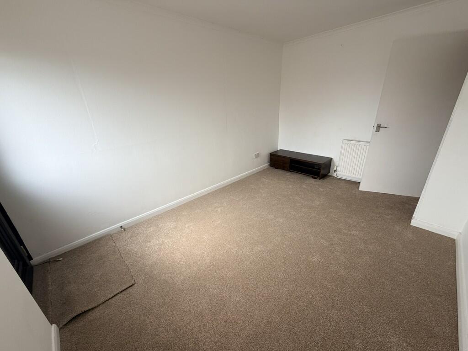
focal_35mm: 14
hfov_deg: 102.1
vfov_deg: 85.7
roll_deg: +2.9
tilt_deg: -21.5
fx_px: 189
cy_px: 176
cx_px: 234
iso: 64
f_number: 2.2
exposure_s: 1/121
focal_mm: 2.22
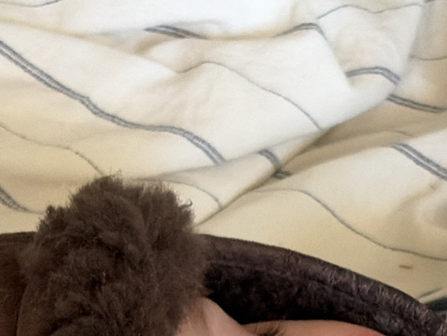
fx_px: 2455
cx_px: 342
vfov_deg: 7.7
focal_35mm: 190
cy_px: 525
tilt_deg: -42.0
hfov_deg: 10.4
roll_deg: -10.7
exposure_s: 1/40
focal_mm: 5.96
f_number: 1.6
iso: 200
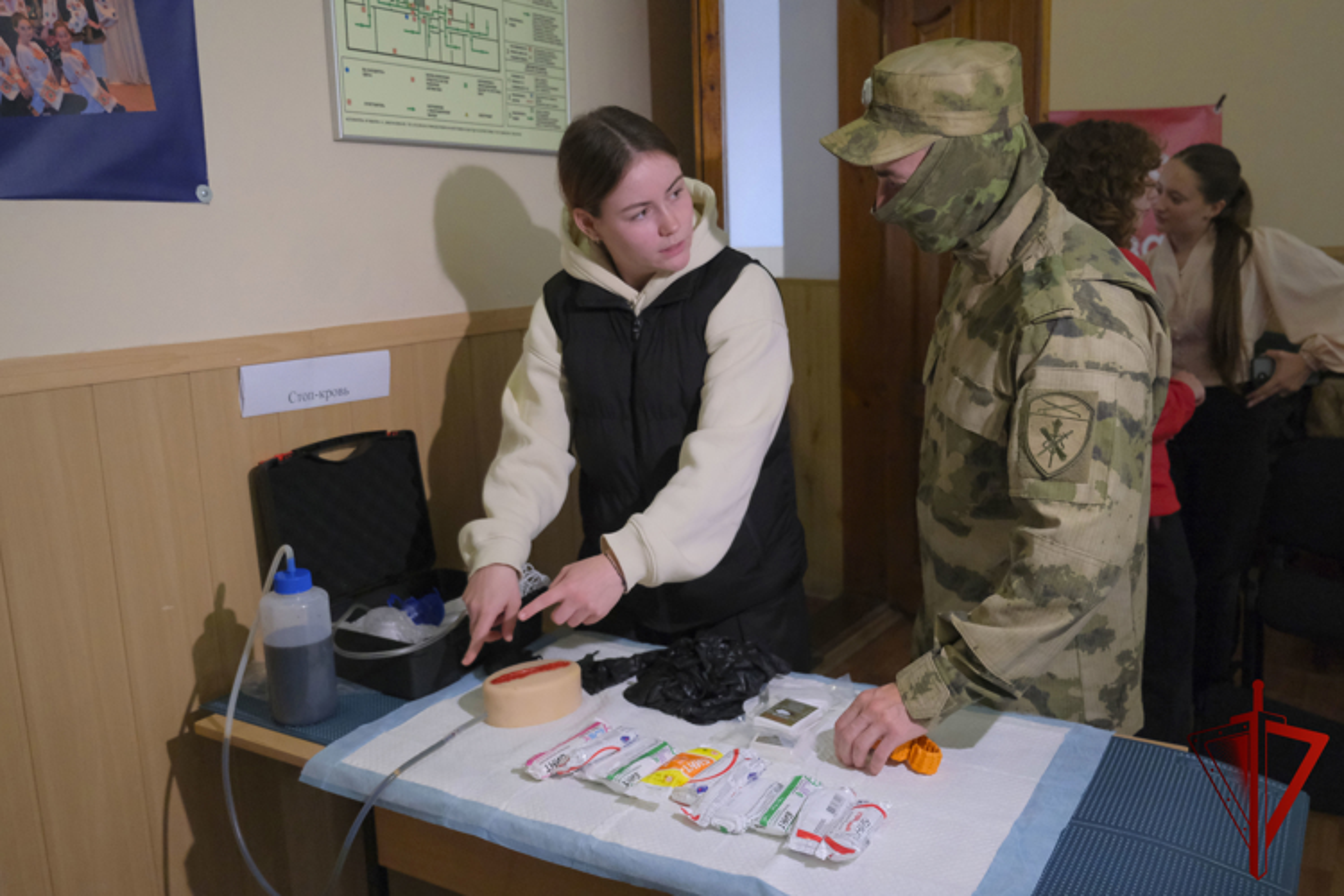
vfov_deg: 42.3
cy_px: 448
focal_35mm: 31
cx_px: 672
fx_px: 1157
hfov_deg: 60.3
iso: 3200
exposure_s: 1/250
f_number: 3.2
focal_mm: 20.5
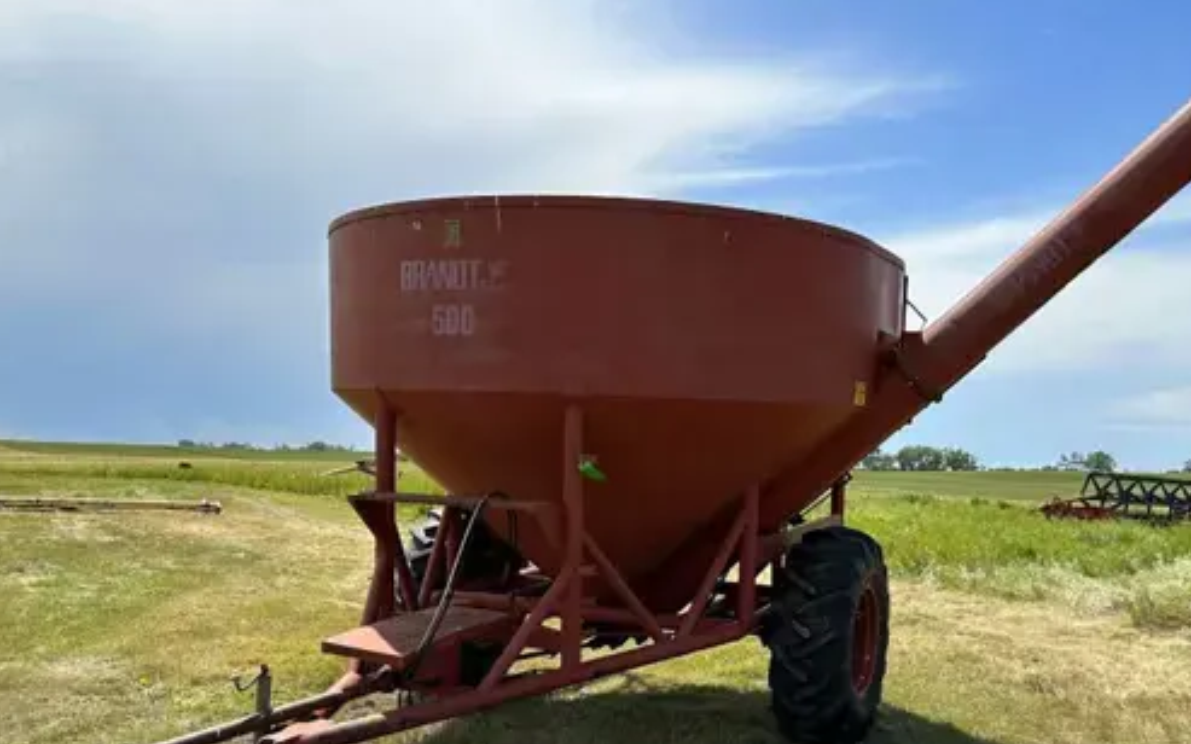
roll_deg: -2.4
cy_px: 510
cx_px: 676
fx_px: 1071
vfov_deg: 37.8
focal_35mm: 33
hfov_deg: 57.9
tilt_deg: -0.9
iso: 80
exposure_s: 1/5848
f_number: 1.78
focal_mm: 6.86
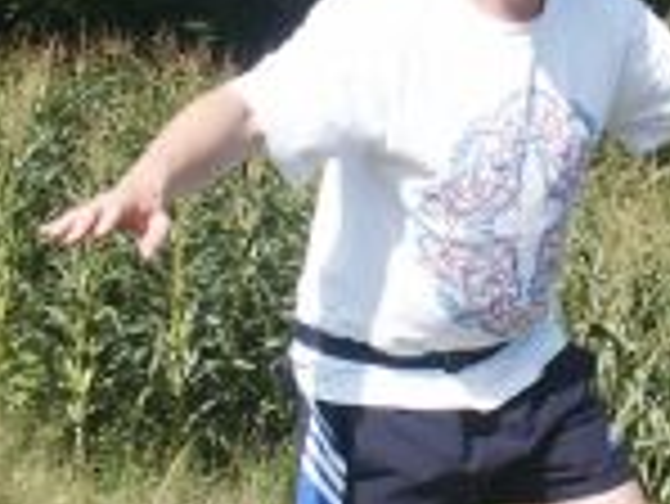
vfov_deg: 10.5
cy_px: 306
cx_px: 585
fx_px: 2731
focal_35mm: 141
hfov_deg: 13.9
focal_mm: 7.18
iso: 64
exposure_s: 1/180
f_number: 6.7
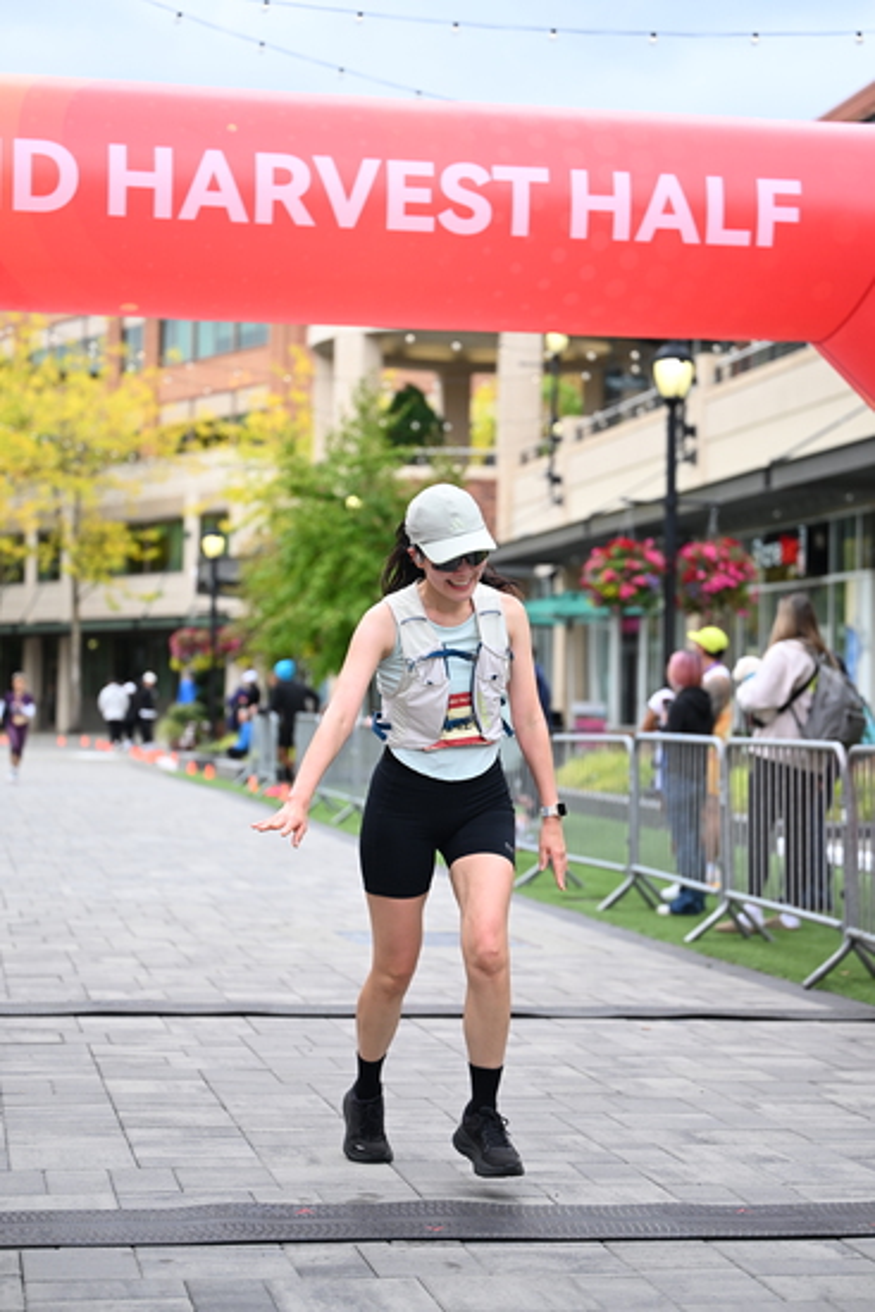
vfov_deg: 28.8
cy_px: 656
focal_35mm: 70
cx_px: 438
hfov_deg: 19.5
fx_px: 2550
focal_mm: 70
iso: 640
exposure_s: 1/2000
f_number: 2.8
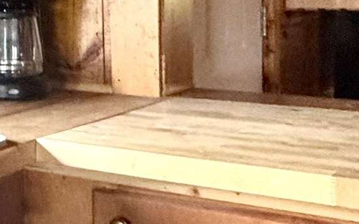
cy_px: 28
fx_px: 802
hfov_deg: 21.2
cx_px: -183
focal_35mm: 82
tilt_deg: -2.4
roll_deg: +1.9
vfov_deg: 15.7
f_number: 2.2
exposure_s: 1/89
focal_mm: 2.22
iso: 320
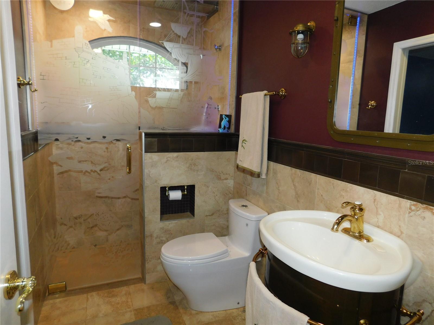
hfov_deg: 73.9
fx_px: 288
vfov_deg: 58.9
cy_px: 162
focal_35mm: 23
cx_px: 217
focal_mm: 4
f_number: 3
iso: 200
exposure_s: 1/30
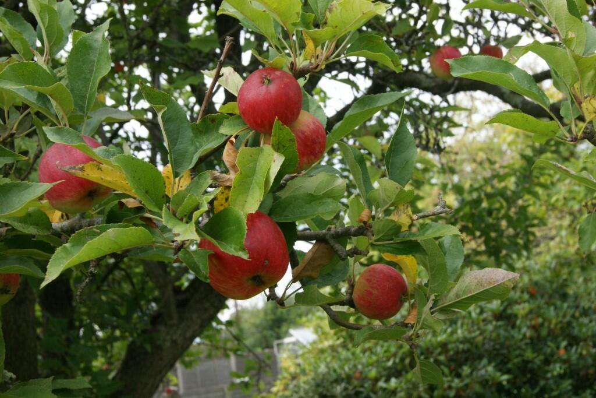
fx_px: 869
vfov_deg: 25.8
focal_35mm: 52
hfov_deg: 37.8
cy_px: 199
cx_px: 298
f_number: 10
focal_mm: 35
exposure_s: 1/100
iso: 400
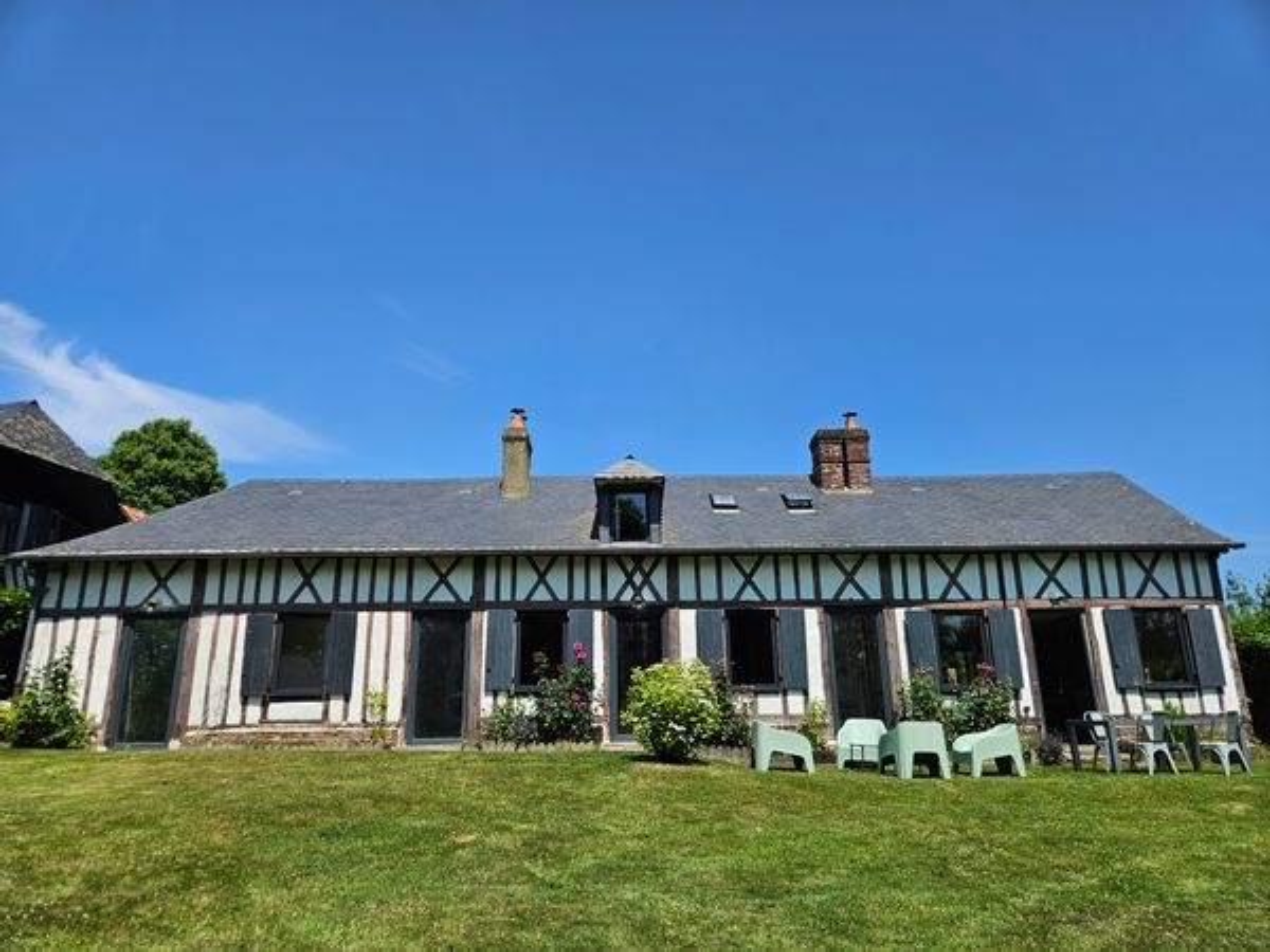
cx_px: 635
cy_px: 476
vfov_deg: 58.9
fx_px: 844
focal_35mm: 23
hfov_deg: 73.9
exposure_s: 1/2321
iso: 25
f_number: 1.8
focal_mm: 5.4
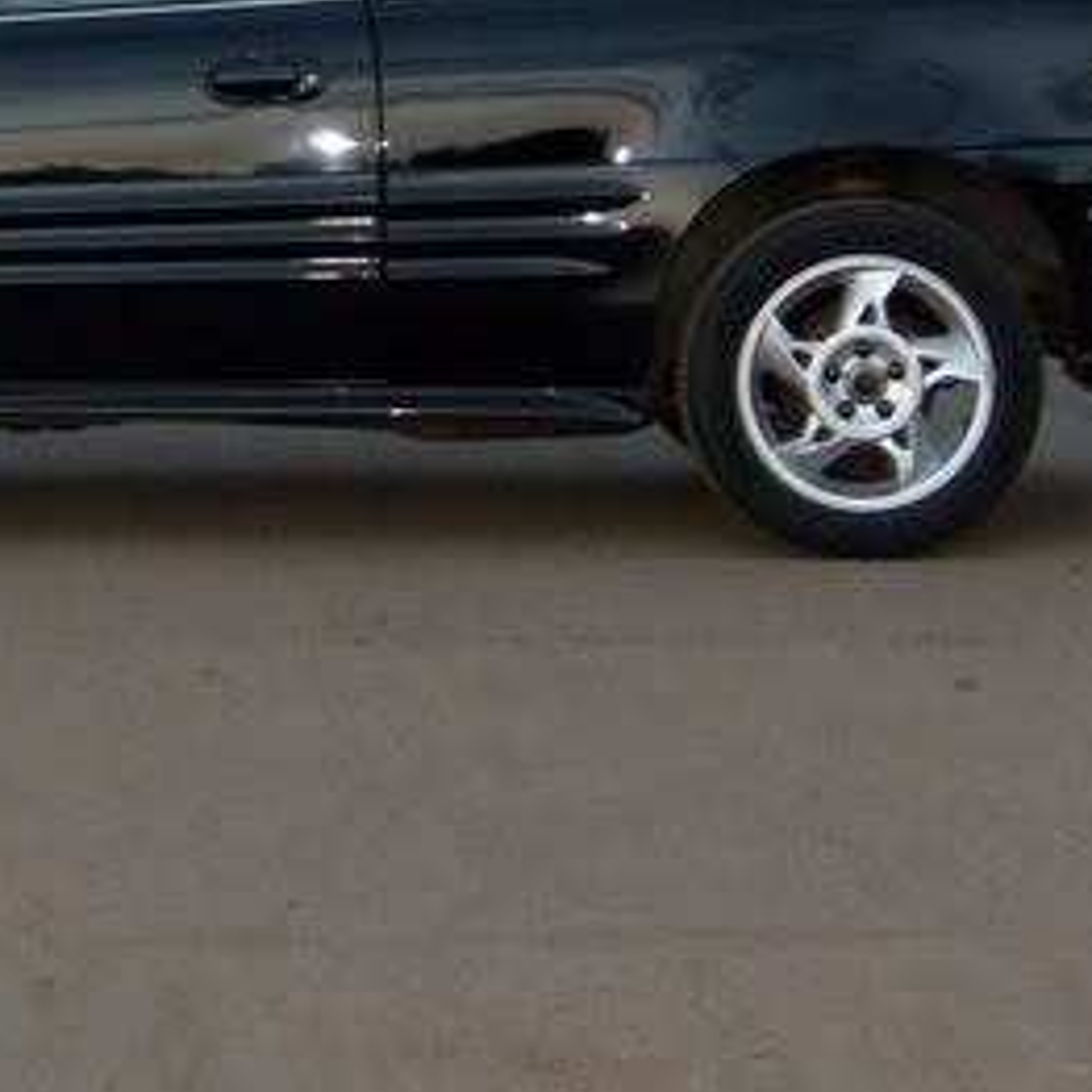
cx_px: 221
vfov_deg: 14.1
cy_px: -75
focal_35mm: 121
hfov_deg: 14.3
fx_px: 4319
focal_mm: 5.8
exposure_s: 1/10
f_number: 2.8
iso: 80
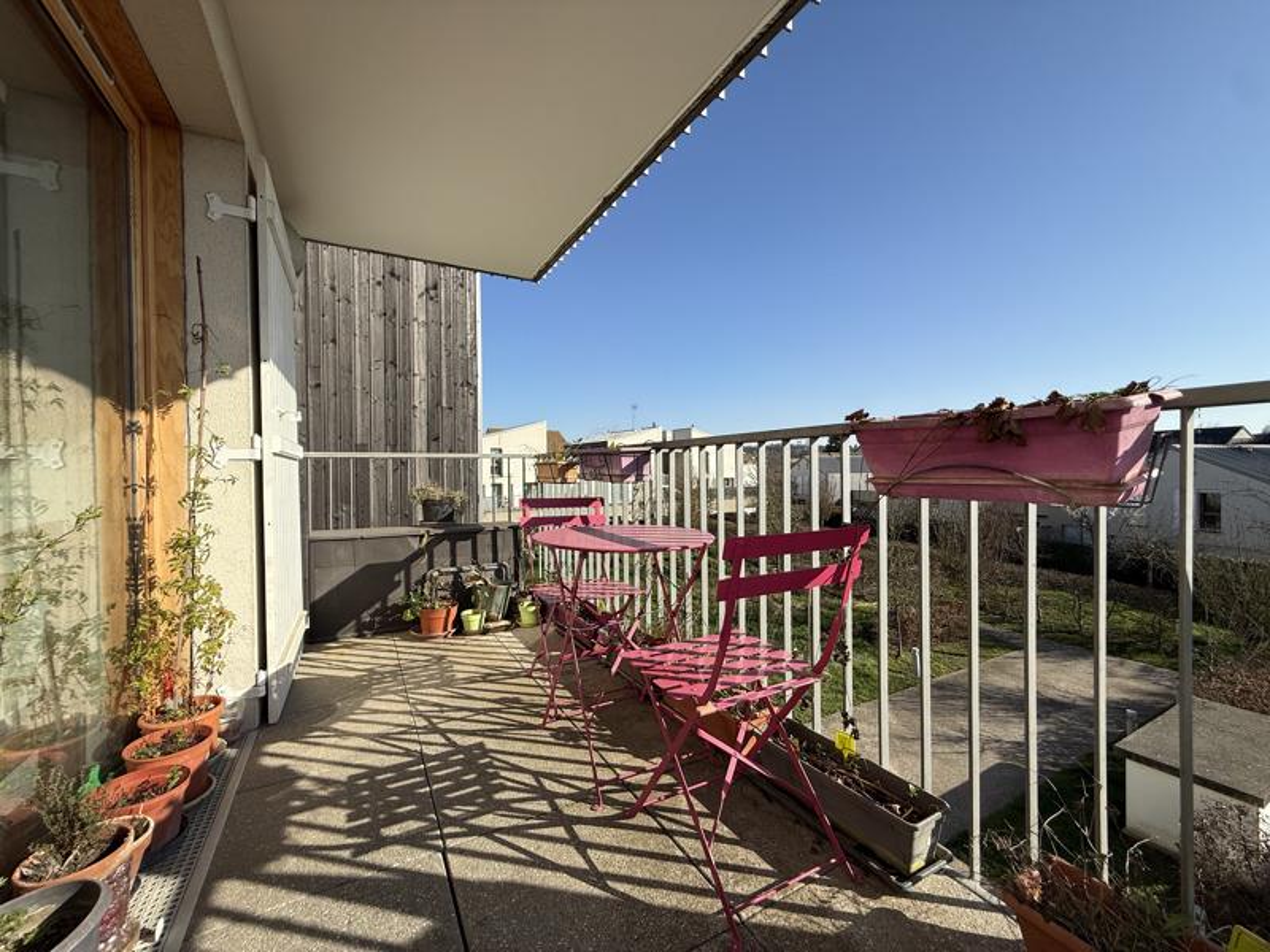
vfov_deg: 85.7
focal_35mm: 14
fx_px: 514
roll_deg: +0.9
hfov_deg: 102.1
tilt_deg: -0.7
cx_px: 635
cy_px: 476
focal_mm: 2.22
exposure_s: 1/2092
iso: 50
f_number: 2.2
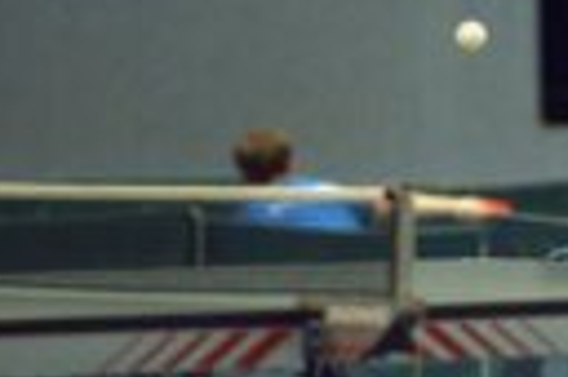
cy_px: 224
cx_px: 852
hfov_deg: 5.1
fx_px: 6280
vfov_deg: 3.4
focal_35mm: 399
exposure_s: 1/1250
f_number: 1.8
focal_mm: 85
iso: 3200
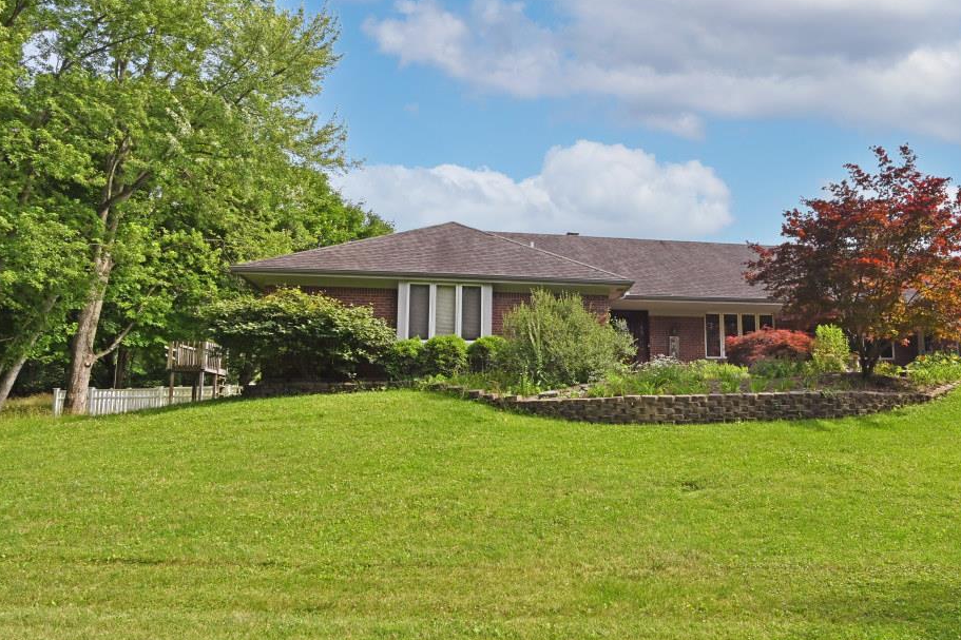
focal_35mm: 28
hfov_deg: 62.7
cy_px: 334
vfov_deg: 46.4
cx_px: 687
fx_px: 747
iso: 140
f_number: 13
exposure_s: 1/125
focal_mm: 17
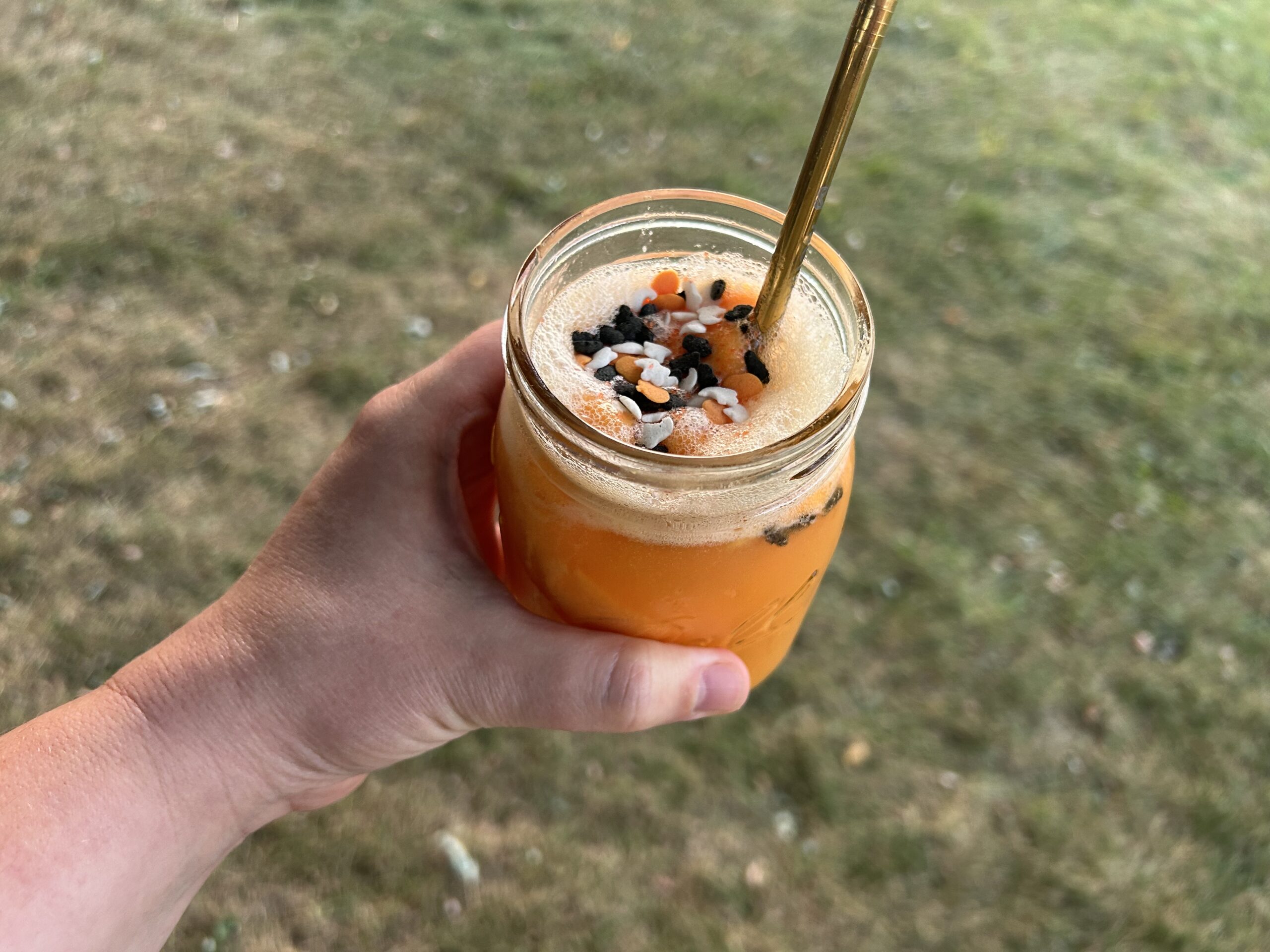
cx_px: 635
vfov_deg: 53.1
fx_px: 954
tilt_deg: -48.3
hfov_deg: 67.3
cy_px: 476
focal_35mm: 26
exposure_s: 1/74
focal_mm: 5.7
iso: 125
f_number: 1.5
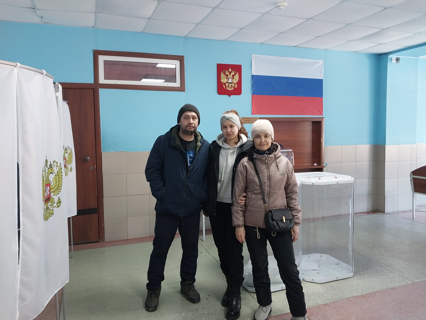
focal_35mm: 26
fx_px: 320
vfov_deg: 53.1
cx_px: 213
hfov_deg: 67.3
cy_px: 160
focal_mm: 4
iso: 250
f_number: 1.8
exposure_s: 1/50
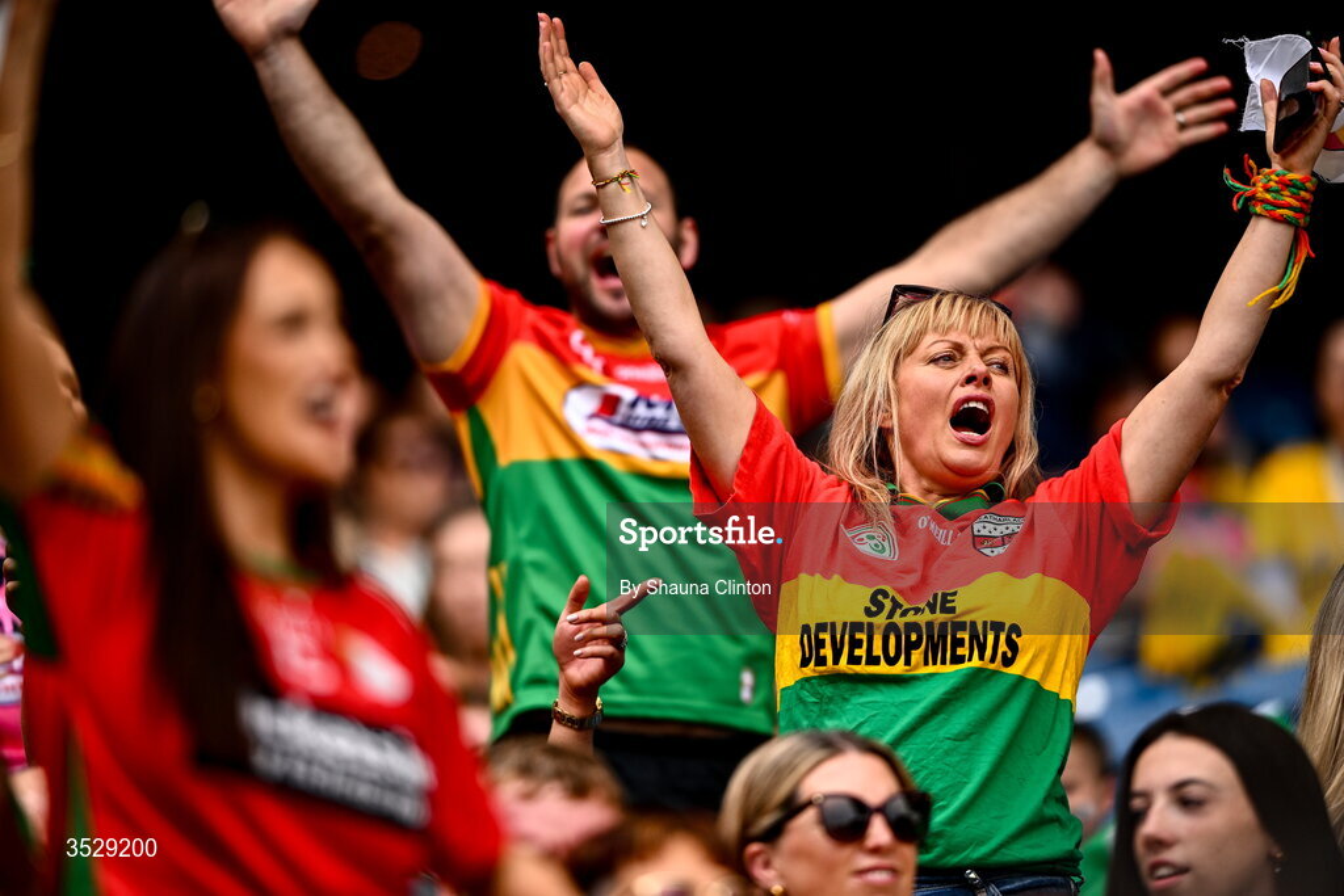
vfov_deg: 3.4
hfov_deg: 5.2
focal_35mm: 400
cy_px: 448
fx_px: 14934
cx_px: 672
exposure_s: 1/2000
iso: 320
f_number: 2.8
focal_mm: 400
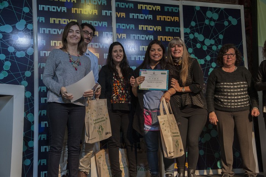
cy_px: 88
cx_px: 133
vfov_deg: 26.0
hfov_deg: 38.2
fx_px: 384
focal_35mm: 52
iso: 2000
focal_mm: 52
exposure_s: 1/250
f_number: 5.6
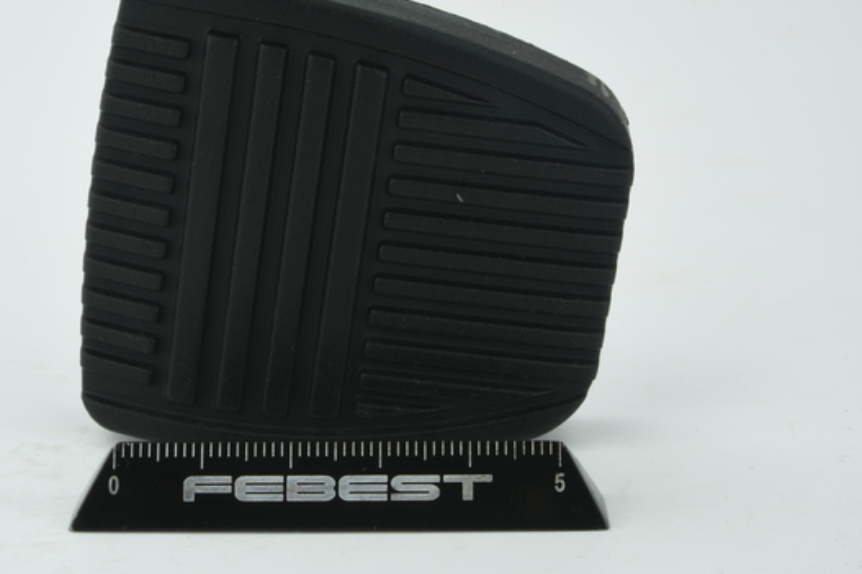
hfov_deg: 24.7
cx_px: 308
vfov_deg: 16.6
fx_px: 1963
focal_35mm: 82
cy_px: 270
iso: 64
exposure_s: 1/2.5
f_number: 36
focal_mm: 60
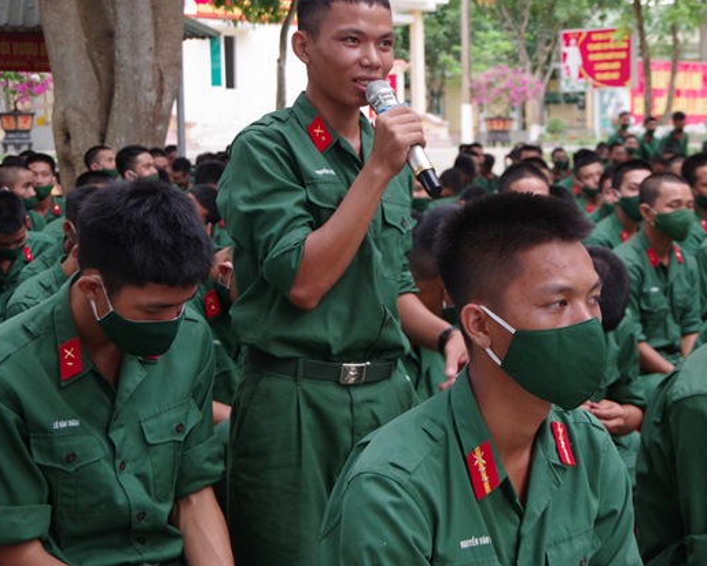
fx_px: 1402
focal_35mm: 67
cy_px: 230
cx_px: 465
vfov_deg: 22.8
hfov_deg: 28.1
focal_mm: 31
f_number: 4.5
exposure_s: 1/125
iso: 800
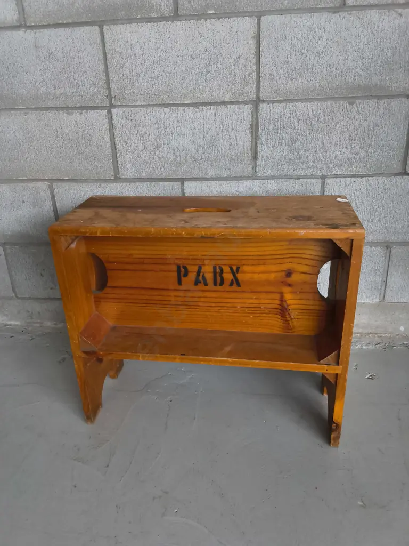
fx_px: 425
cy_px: 273
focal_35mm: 27
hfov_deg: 51.4
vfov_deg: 65.3
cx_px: 204
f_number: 2
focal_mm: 2.87
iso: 250
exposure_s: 1/100
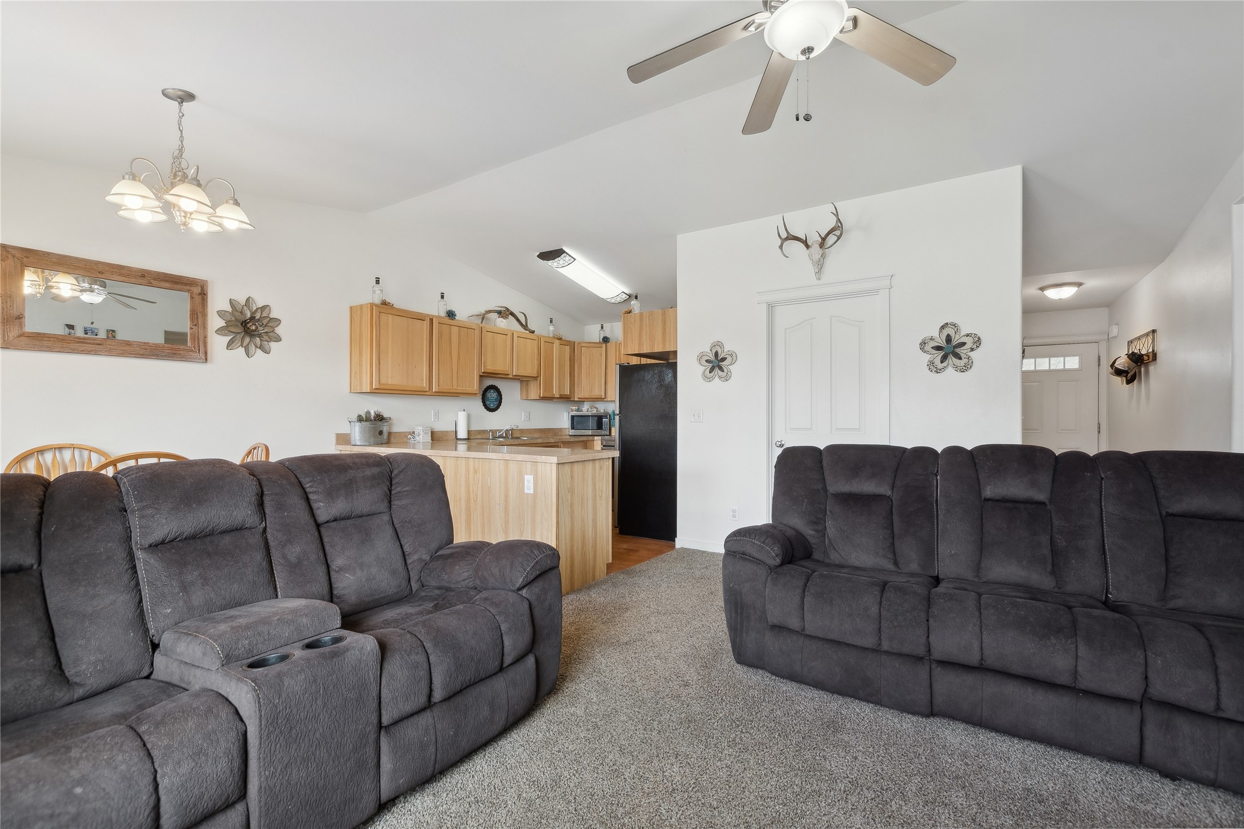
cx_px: 622
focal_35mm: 15
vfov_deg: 77.3
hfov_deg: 100.4
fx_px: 518
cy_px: 414
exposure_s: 1/15
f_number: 6.3
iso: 200
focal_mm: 10
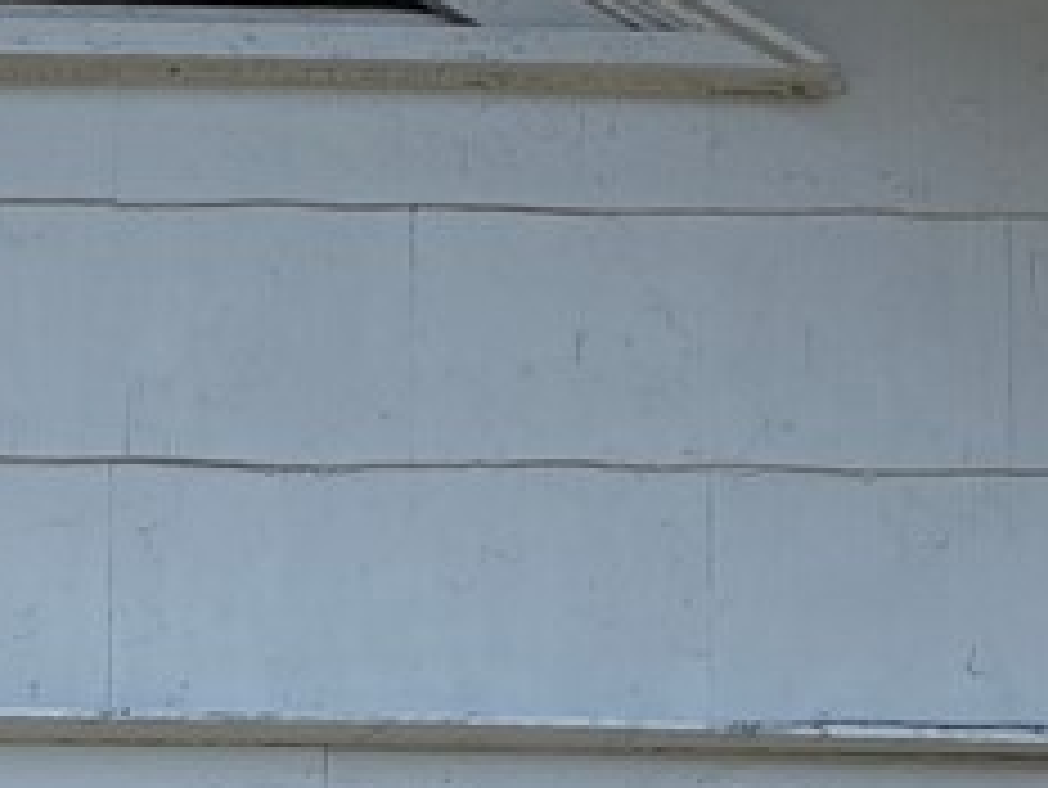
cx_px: -274
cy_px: 1535
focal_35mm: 158
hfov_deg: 12.2
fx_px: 4786
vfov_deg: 8.9
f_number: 1.7
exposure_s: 1/614
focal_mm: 6.3
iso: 12
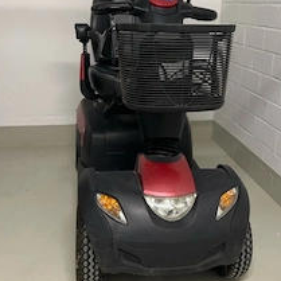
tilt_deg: -13.7
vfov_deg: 38.1
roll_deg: -1.8
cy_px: 104
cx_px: 152
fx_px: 404
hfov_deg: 38.3
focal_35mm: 44
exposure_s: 1/60
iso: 320
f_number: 1.5
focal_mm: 5.7
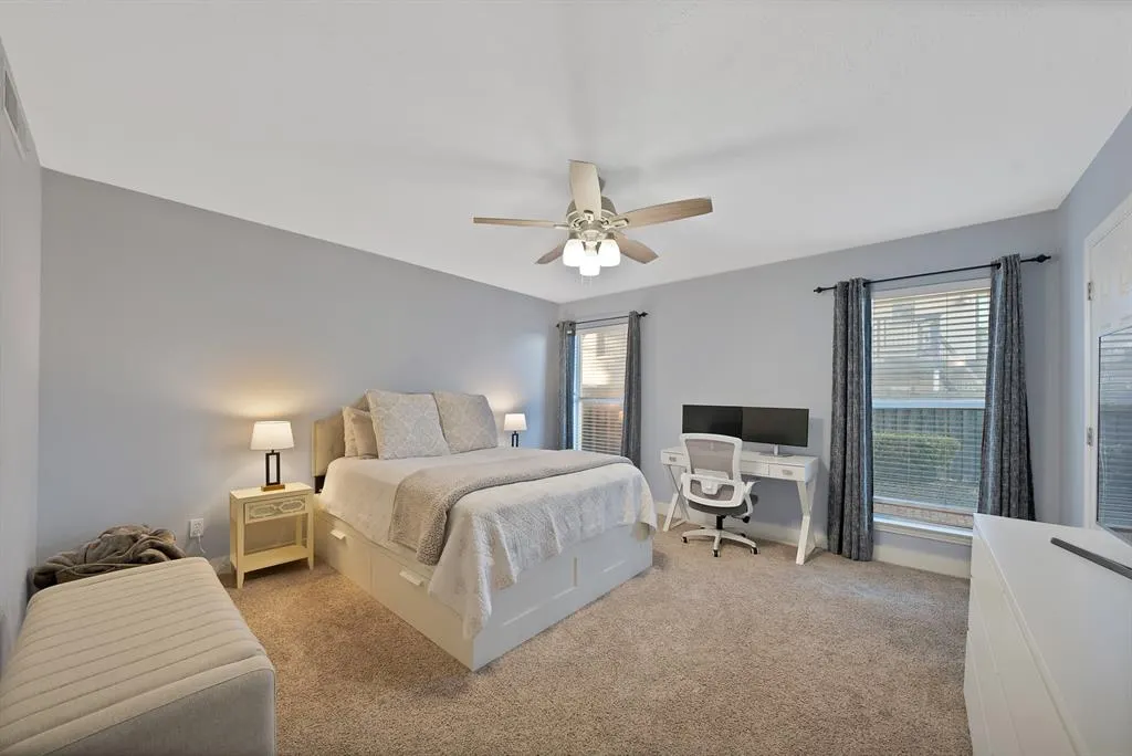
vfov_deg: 90.1
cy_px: 378
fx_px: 378
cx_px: 566
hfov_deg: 112.6
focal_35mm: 12
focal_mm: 12
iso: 640
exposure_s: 1/4
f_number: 9
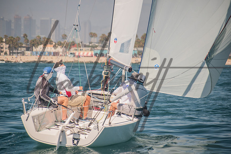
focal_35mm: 290
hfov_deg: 7.1
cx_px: 114
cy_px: 77
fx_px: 1863
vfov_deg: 4.7
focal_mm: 190
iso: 400
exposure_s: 1/1000
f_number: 5.3
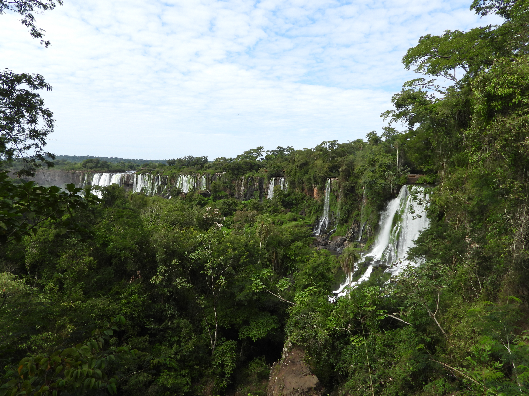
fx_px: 397
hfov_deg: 67.3
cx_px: 264
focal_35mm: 26
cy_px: 198
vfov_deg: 53.1
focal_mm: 4.7
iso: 100
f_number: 2.8
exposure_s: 1/1250
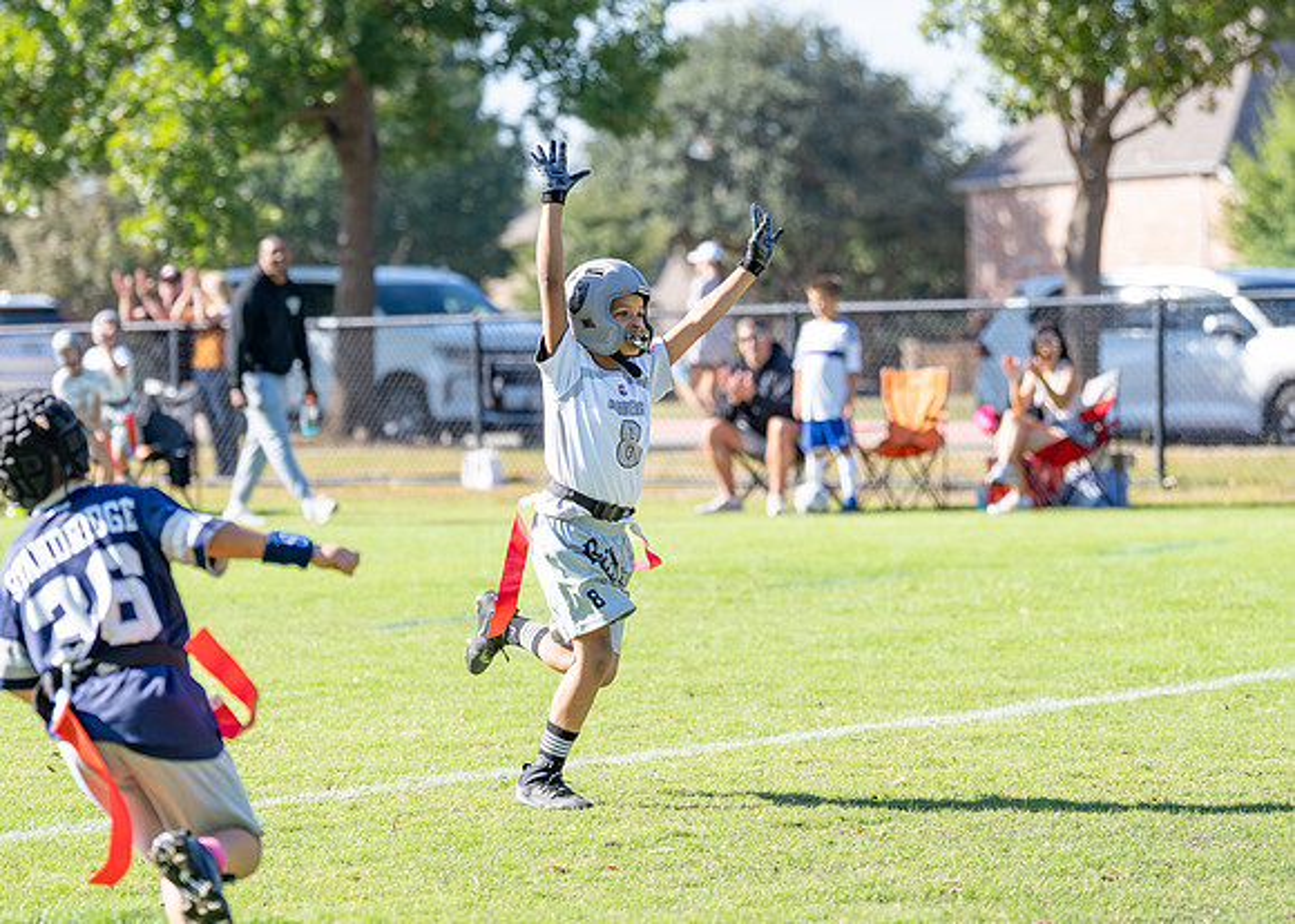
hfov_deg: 13.3
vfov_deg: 9.5
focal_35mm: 151
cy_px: 458
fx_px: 5556
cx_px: 514
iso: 250
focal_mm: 108
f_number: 2.8
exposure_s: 1/2000
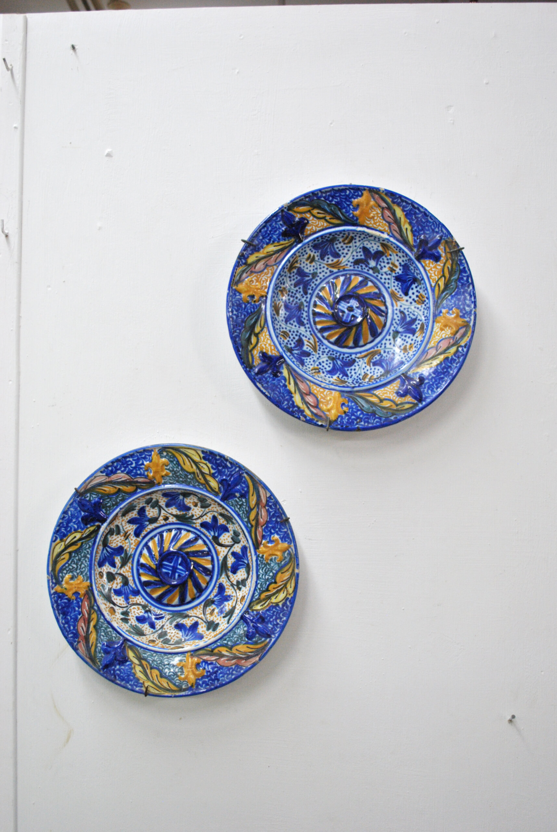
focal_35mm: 36
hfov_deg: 37.0
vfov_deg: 53.1
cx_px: 278
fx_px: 833
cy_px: 416
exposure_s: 1/80
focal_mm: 24
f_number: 4
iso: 400
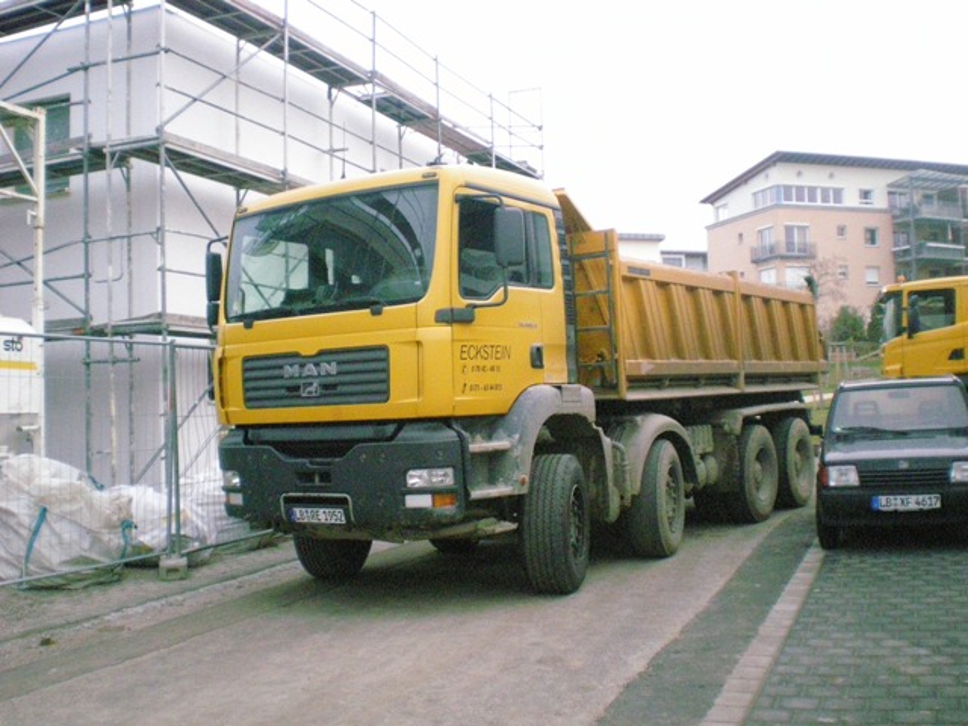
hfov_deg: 49.0
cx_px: 484
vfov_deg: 37.7
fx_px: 1063
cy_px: 363
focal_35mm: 38
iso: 1000
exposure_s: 1/285
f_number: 4.6
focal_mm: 6.3
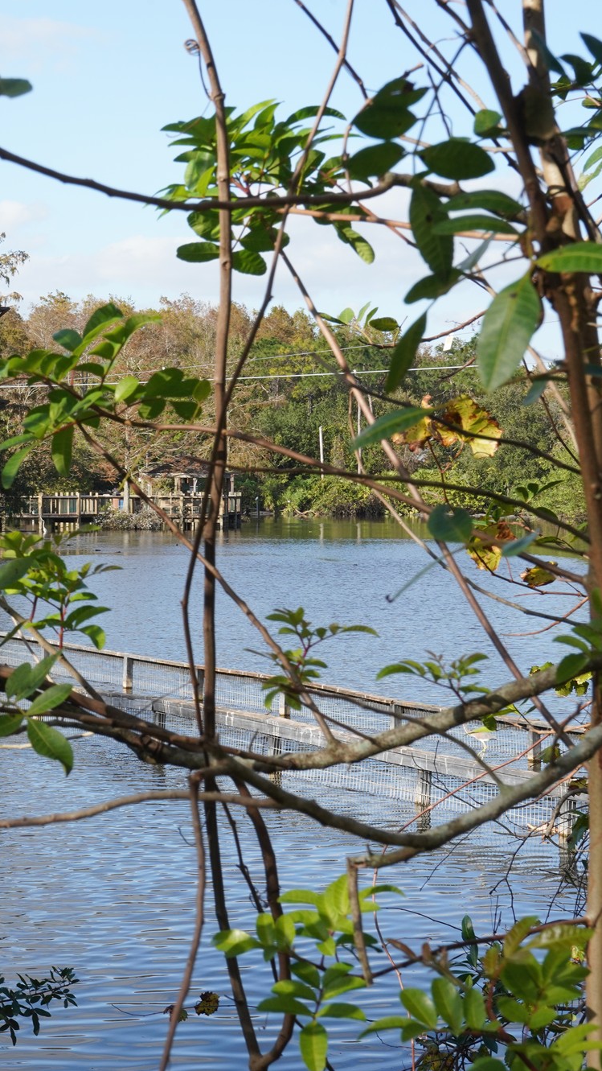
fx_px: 2099
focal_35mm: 74
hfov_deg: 15.8
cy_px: 535
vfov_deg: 28.6
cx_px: -97
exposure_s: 1/100
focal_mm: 47
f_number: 20
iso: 400
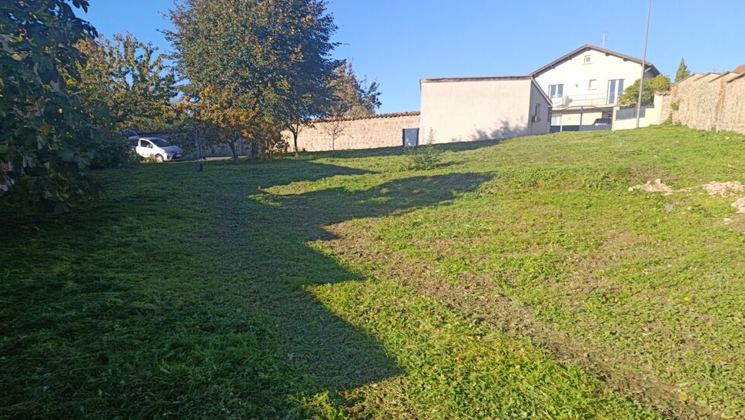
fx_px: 533
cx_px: 380
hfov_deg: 69.8
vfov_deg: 42.6
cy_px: 258
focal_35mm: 27
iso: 50
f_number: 1.7
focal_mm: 5.31
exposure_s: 1/254
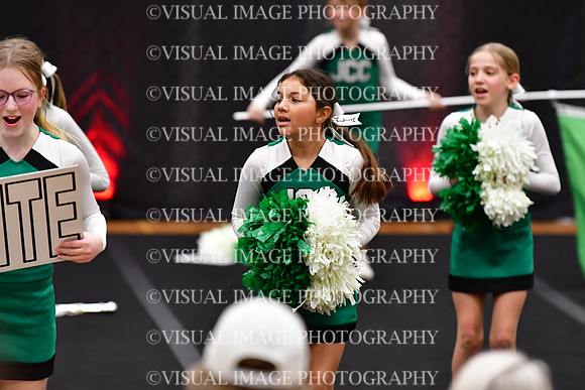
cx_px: 292
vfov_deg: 4.6
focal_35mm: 300
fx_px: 4876
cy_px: 195
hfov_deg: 6.9
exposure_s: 1/500
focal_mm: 200
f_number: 3.5
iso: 4000
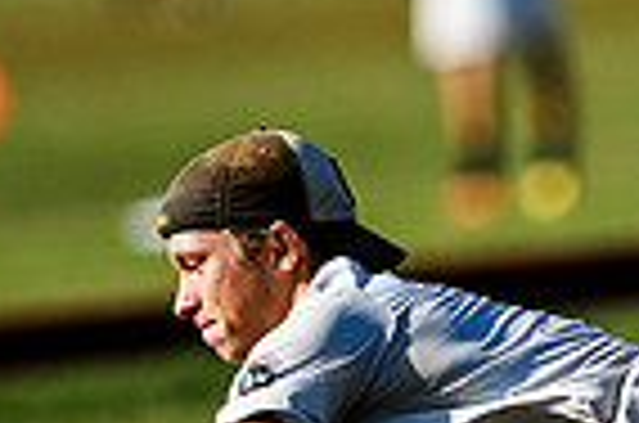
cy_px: 364
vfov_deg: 1.1
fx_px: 21730
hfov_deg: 1.7
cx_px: 680
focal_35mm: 1227
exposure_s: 1/4000
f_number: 2.8
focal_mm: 300
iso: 200
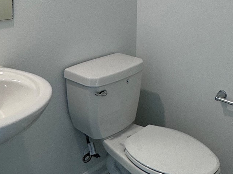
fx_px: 236
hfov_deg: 52.5
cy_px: 29
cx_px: 129
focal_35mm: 35
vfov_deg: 38.8
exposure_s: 1/120
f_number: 2.2
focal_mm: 2.22
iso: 125
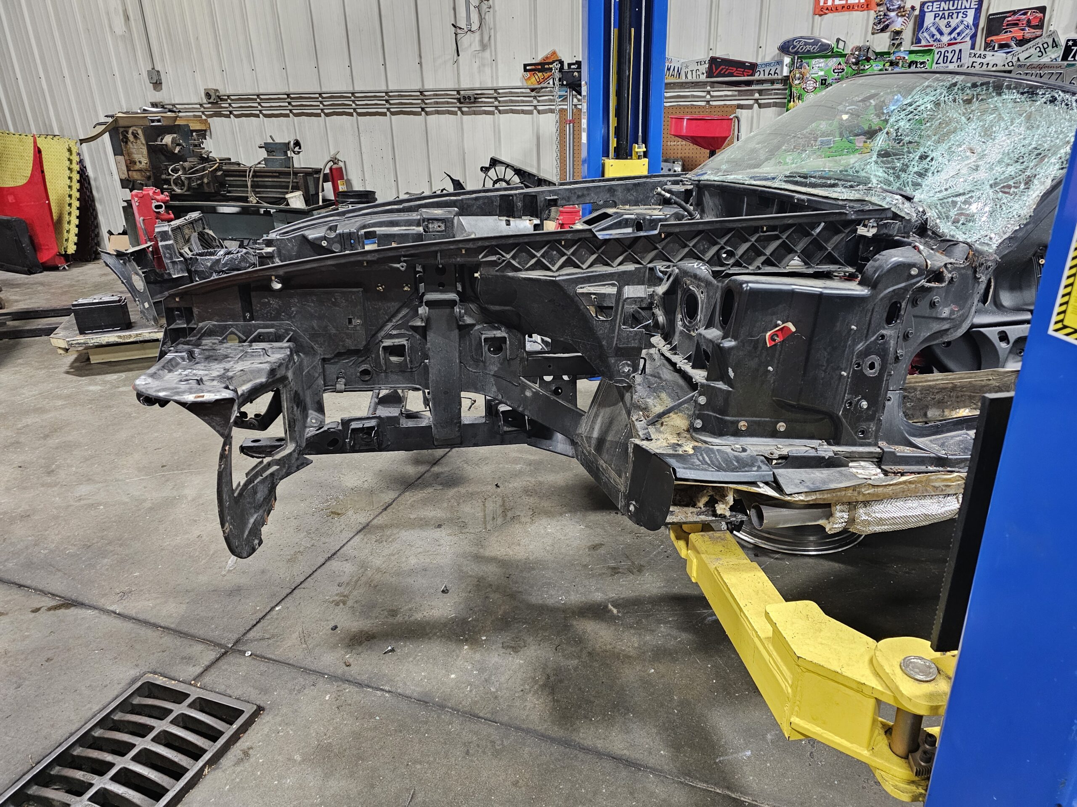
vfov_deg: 58.9
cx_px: 538
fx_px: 716
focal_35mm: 23
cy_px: 404
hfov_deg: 73.9
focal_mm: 6.3
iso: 800
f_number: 1.7
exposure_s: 1/60
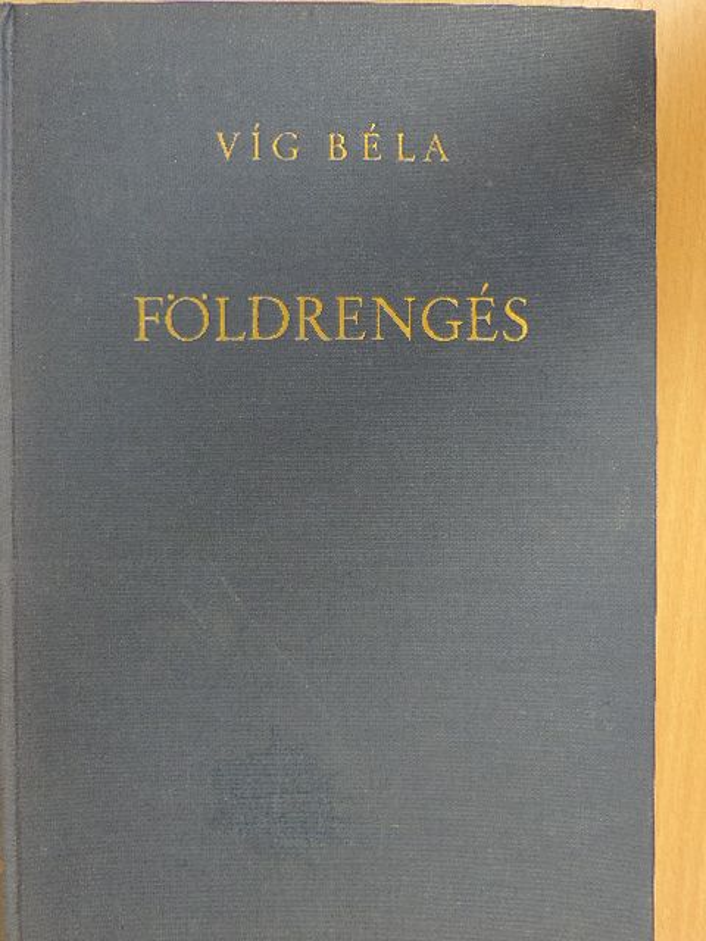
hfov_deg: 30.9
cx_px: 353
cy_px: 470
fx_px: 1278
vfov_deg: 40.4
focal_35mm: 47
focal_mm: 8.3
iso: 400
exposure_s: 1/13
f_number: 3.5
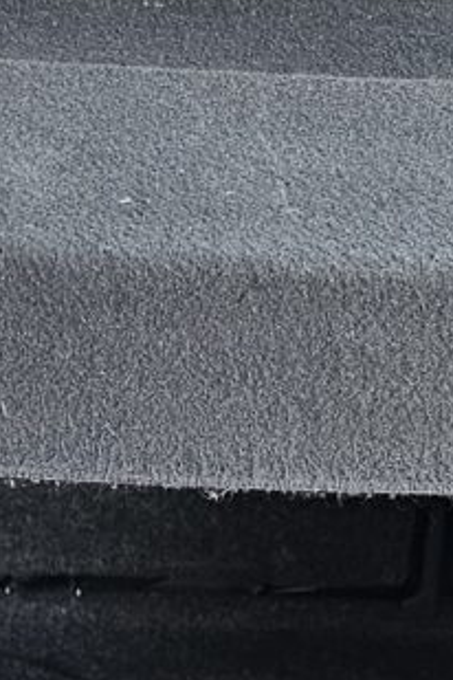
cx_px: 398
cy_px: 508
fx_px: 2340
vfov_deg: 16.4
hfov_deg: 11.0
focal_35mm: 124
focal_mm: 6.3
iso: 400
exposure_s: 1/100
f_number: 1.7
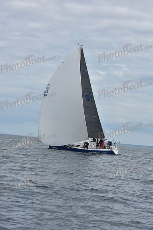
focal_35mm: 111
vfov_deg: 18.4
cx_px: 77
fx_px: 708
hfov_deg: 12.3
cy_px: 115
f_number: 10
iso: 250
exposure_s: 1/800
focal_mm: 110
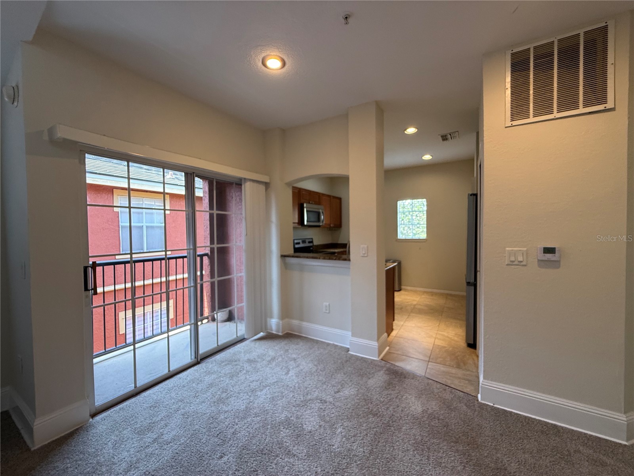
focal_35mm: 14
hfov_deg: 102.1
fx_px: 256
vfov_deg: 85.7
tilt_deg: -1.8
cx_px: 317
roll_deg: +0.2
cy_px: 238
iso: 160
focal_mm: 2.22
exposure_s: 1/120
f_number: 2.2
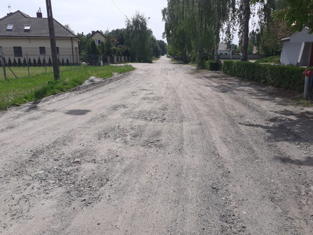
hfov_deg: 65.3
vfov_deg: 51.4
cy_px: 118
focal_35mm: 27
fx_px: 244
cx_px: 156
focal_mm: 3.6
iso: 40
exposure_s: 1/2427
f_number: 1.9
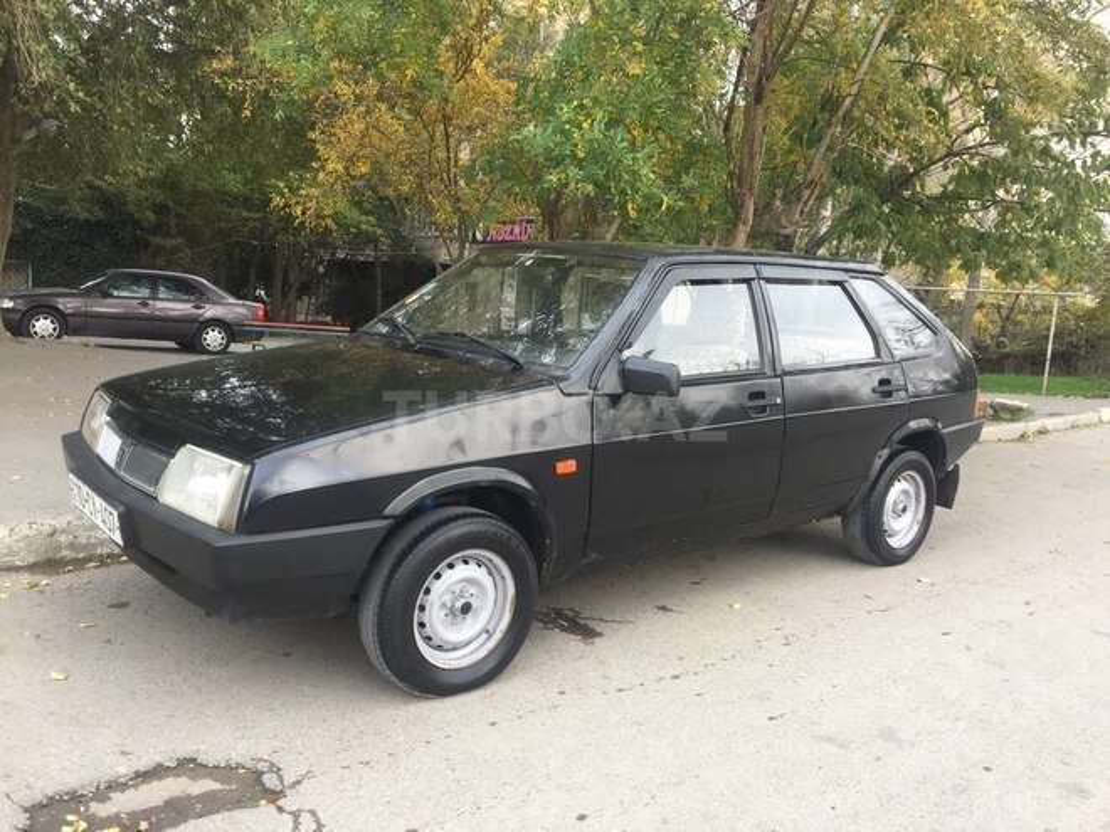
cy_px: 416
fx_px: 930
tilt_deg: -7.1
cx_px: 555
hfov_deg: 61.7
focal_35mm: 29
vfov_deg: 48.2
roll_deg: -4.0
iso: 40
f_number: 2.2
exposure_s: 1/50
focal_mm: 4.15
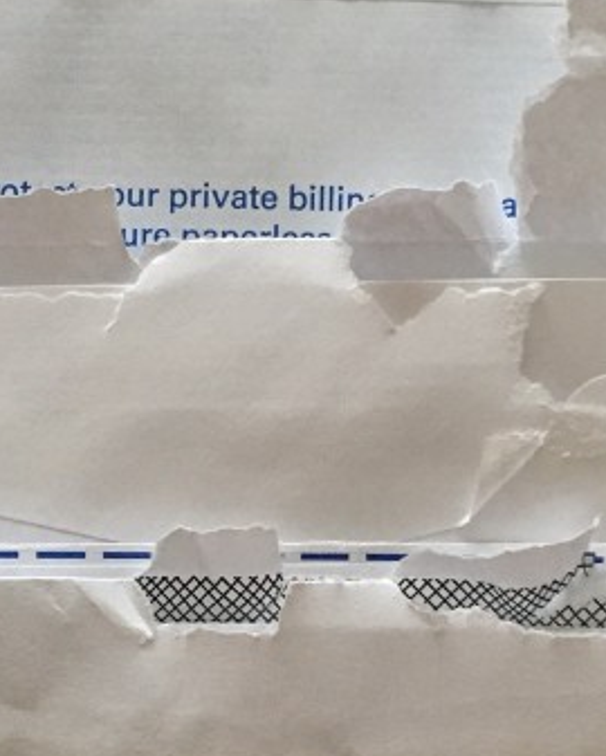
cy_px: 449
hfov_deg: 17.9
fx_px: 1926
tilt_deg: -82.0
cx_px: 265
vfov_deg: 22.2
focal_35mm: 86
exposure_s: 1/30
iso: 160
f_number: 2.2
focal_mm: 4.15
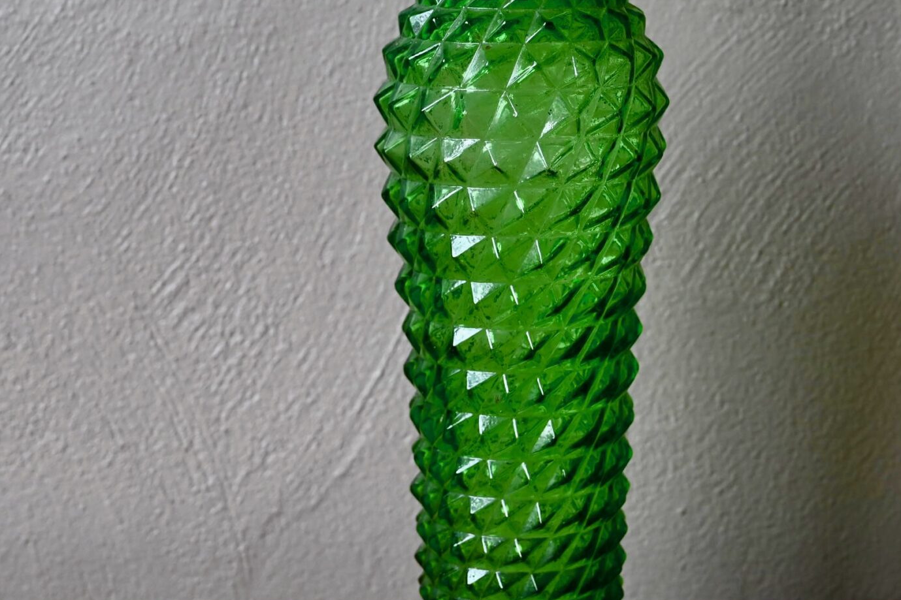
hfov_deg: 26.0
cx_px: 501
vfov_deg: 17.4
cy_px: 184
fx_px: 1952
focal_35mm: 78
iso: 800
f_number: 4.5
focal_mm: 42
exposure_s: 1/80
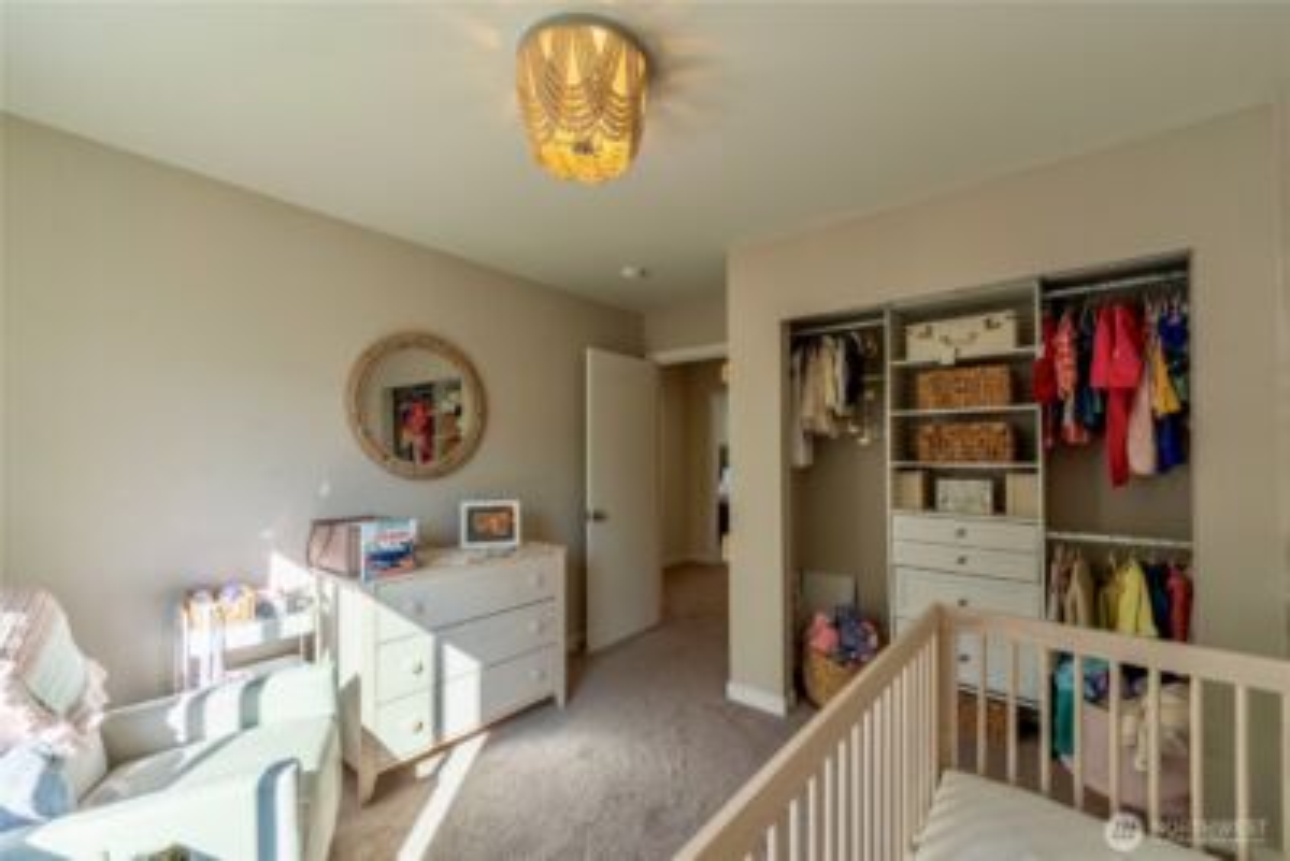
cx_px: 645
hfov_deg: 104.2
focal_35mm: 14
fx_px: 502
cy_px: 430
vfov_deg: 81.3
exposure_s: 1/400
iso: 320
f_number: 8
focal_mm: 14
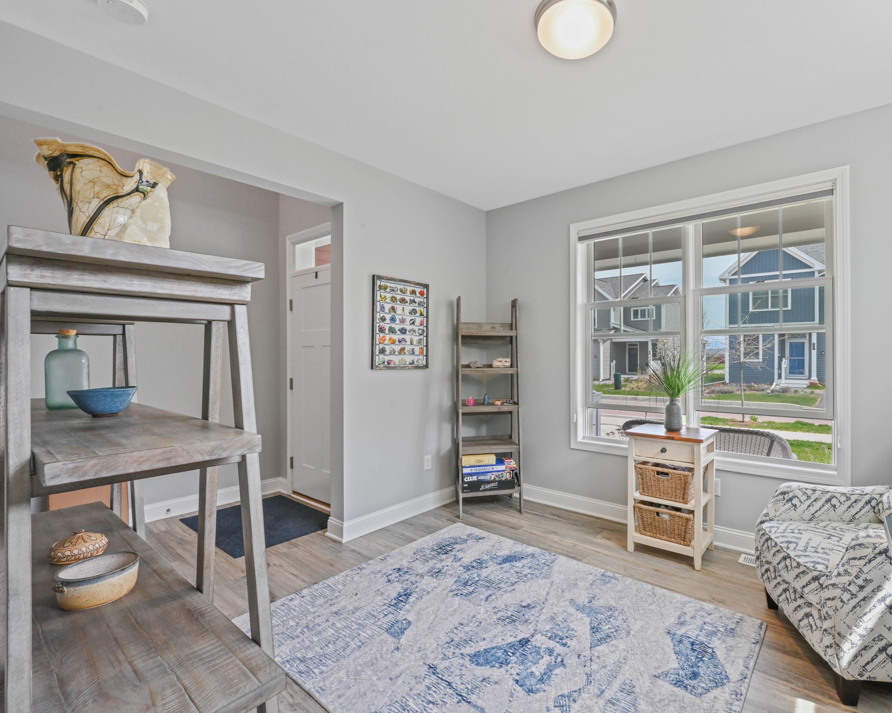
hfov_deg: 92.1
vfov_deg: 80.4
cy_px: 356
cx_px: 528
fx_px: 422
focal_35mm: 16
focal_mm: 14
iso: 1000
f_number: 14
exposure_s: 1/20
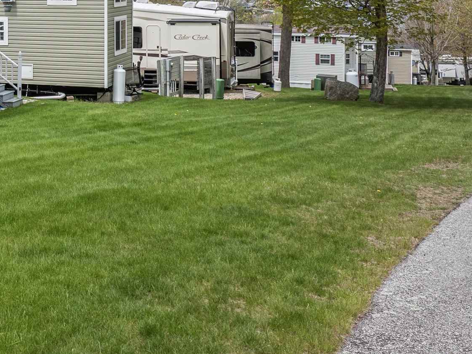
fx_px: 899
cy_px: 33
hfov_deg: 27.6
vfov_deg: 21.7
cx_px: -8
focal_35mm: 66
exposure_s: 1/2000
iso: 110
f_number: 2.8
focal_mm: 12.29
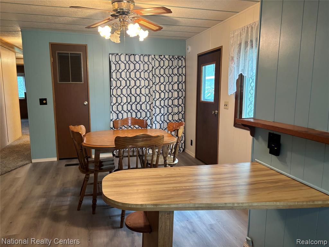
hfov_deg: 67.3
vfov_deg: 53.1
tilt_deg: -8.3
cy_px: 124
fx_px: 247
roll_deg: +0.0
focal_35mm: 26
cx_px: 164
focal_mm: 5.96
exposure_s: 1/60
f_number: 1.6
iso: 250
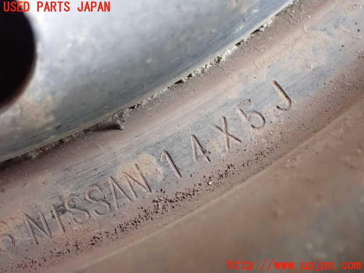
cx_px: 182
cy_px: 136
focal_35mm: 50
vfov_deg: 29.1
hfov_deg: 38.2
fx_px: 526
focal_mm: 9.01
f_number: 3.2
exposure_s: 1/50
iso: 1600
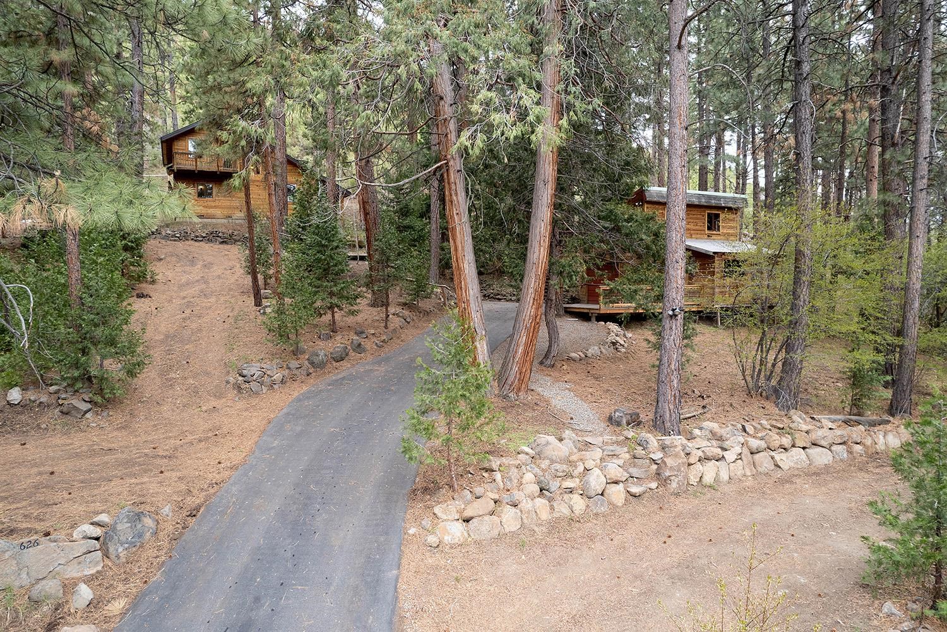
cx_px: 474
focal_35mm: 22
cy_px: 316
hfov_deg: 78.6
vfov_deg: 57.2
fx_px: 579
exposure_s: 1/120
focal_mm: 8.38
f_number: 2.8
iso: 100
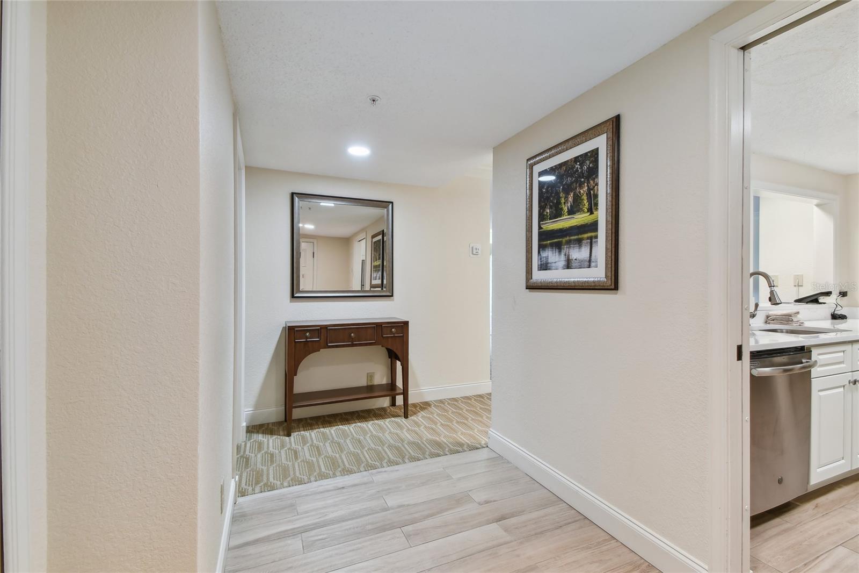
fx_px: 358
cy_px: 286
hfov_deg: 100.4
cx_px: 430
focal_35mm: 15
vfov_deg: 77.3
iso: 100
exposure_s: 1/1.67
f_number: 8
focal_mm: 10
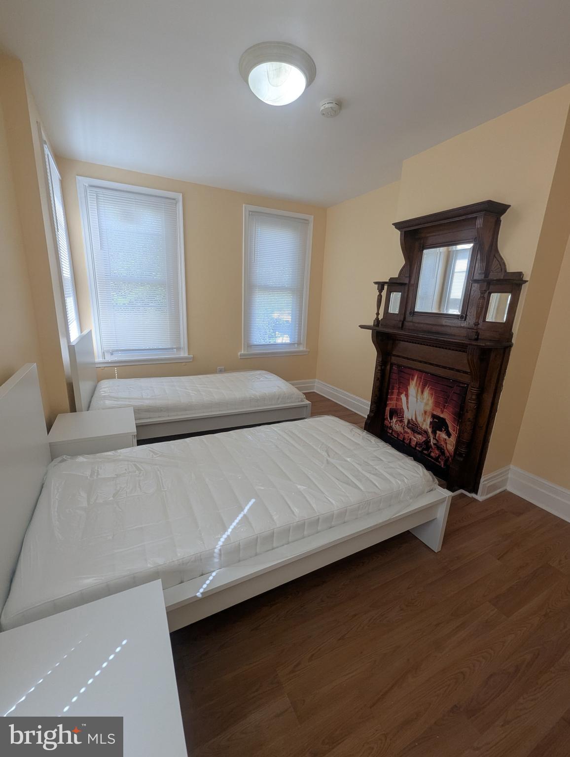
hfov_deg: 90.0
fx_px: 285
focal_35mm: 13
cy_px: 378
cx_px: 285
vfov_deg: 106.1
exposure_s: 1/119
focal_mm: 1.95
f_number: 2.2
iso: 46
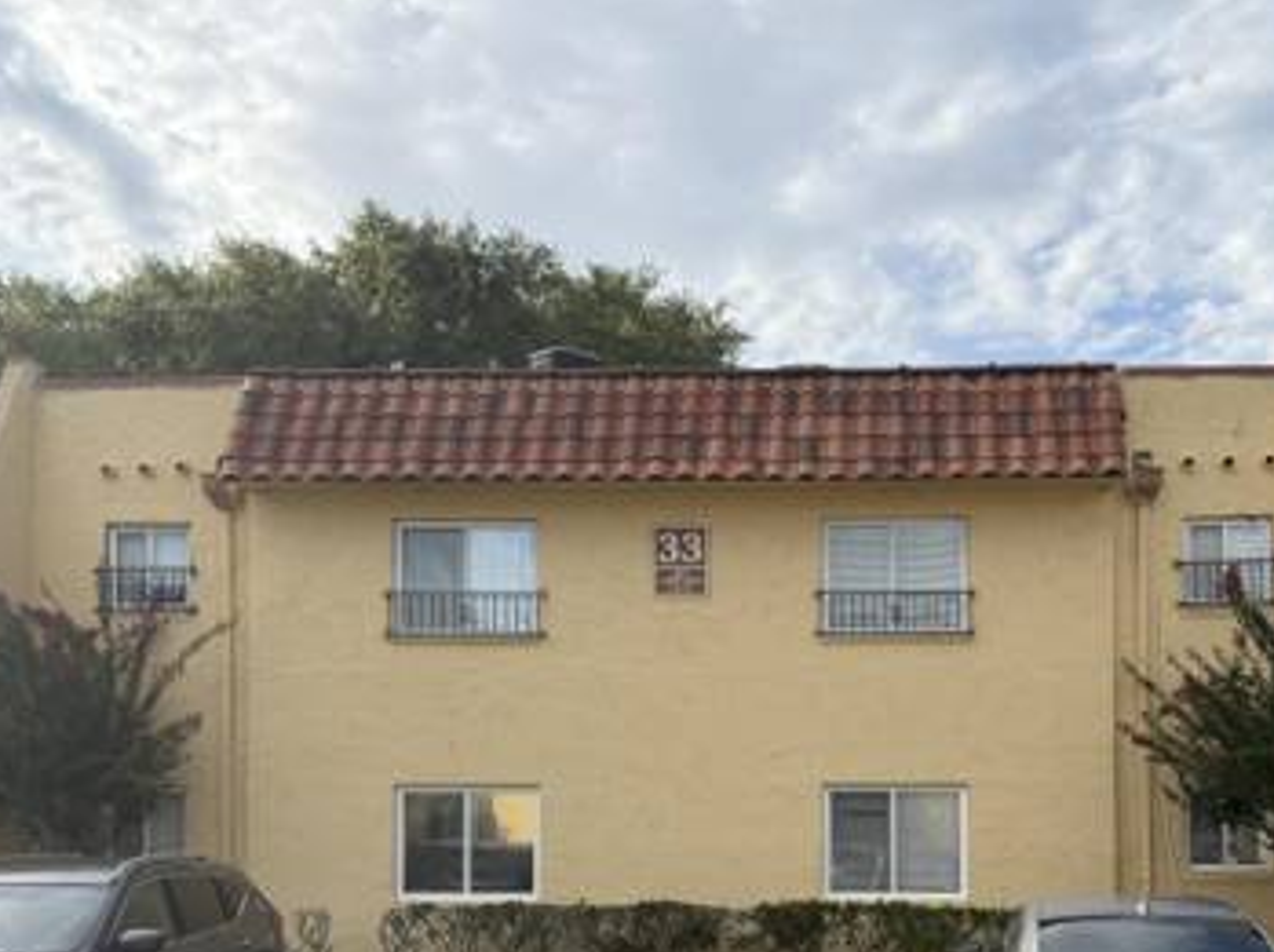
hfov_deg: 42.4
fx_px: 1618
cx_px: 858
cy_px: 797
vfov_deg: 31.7
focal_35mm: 44
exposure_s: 1/3584
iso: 100
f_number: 1.78
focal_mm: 6.76
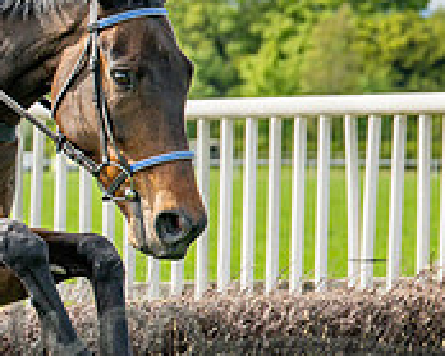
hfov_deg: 5.9
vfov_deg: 4.7
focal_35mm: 327
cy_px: 159
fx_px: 4304
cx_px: -102
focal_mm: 80
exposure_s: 1/1600
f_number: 4
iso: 200
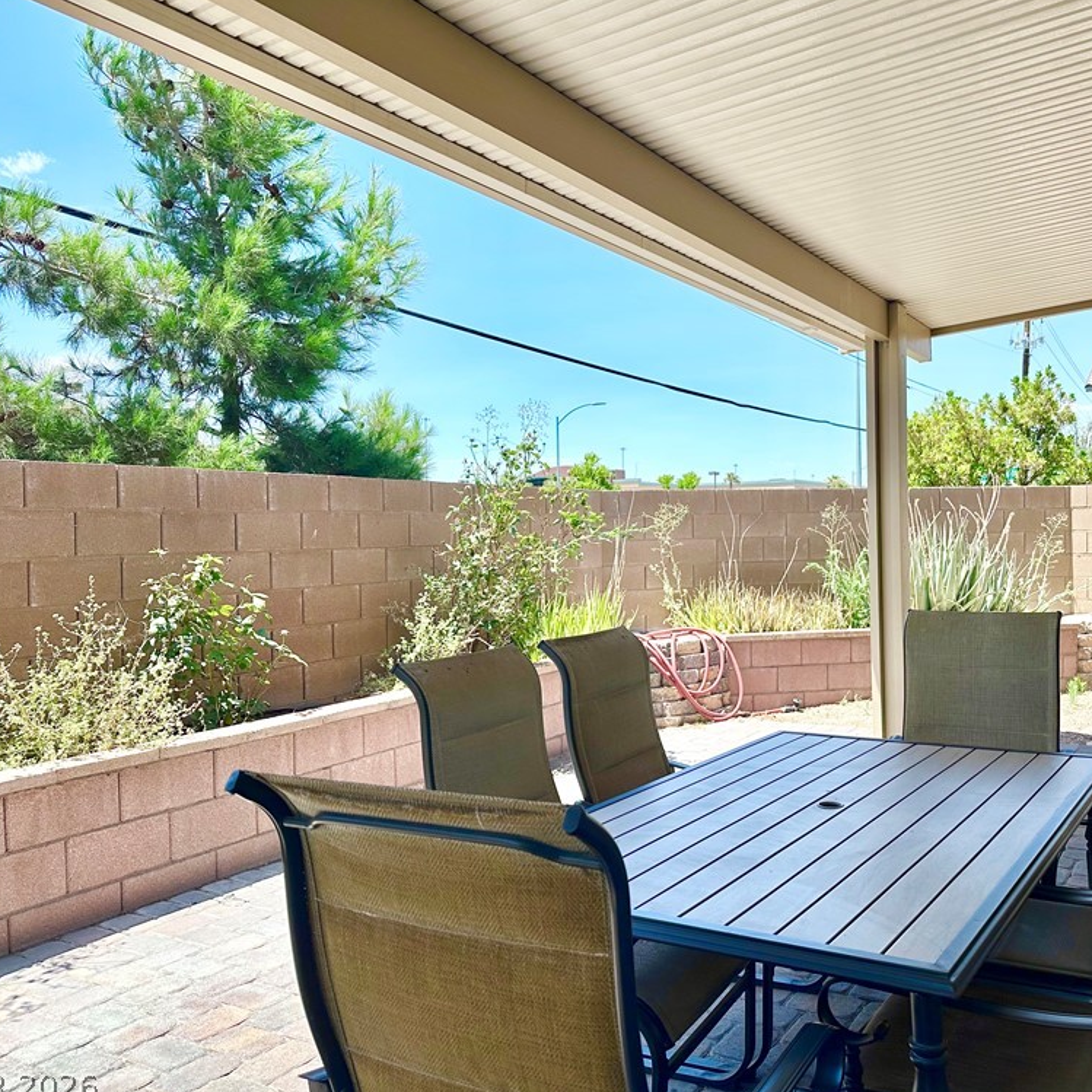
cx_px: 684
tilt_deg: -1.0
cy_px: 550
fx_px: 1035
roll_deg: +0.5
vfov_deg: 55.6
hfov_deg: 55.0
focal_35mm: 29
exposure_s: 1/2660
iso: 80
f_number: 1.78
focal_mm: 6.86
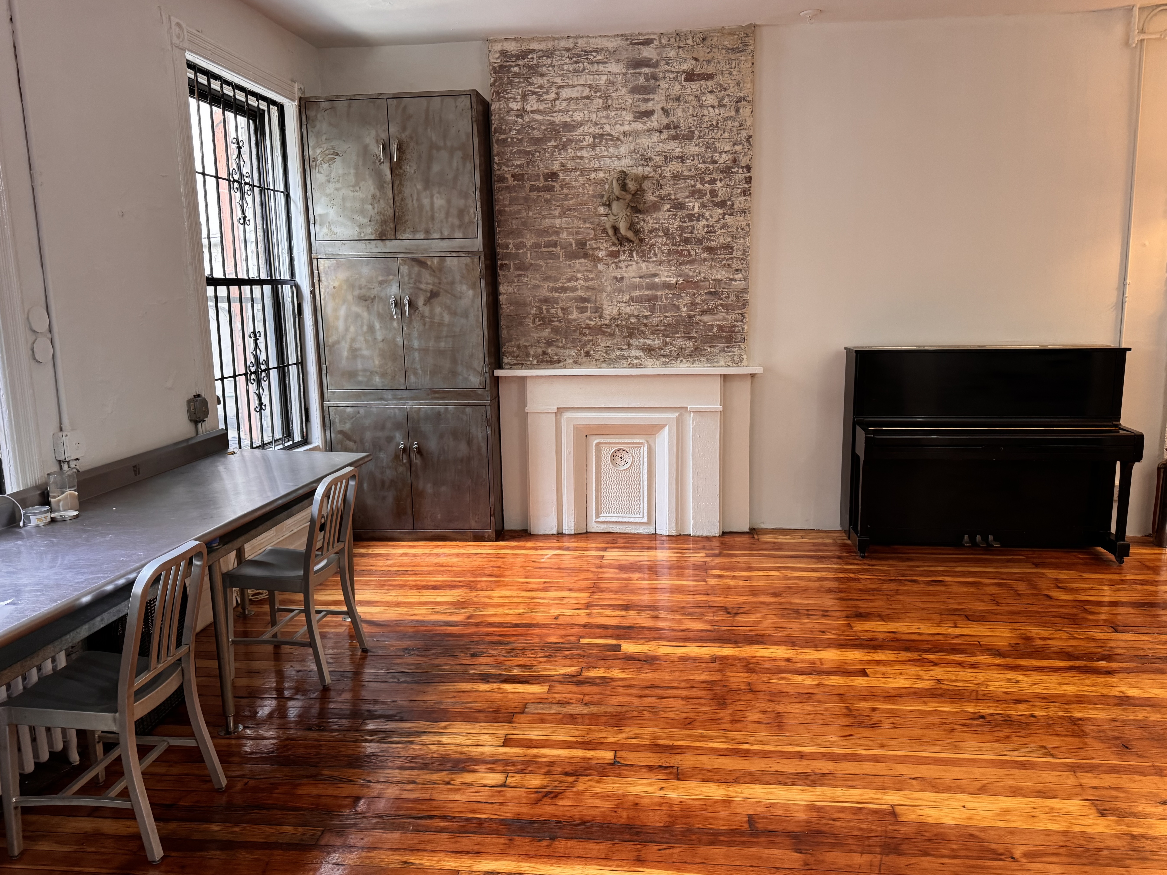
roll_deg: +3.4
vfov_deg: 56.8
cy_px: 438
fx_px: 809
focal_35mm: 24
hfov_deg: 71.6
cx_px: 584
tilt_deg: -10.3
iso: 400
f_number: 1.78
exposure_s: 1/60
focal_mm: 6.76
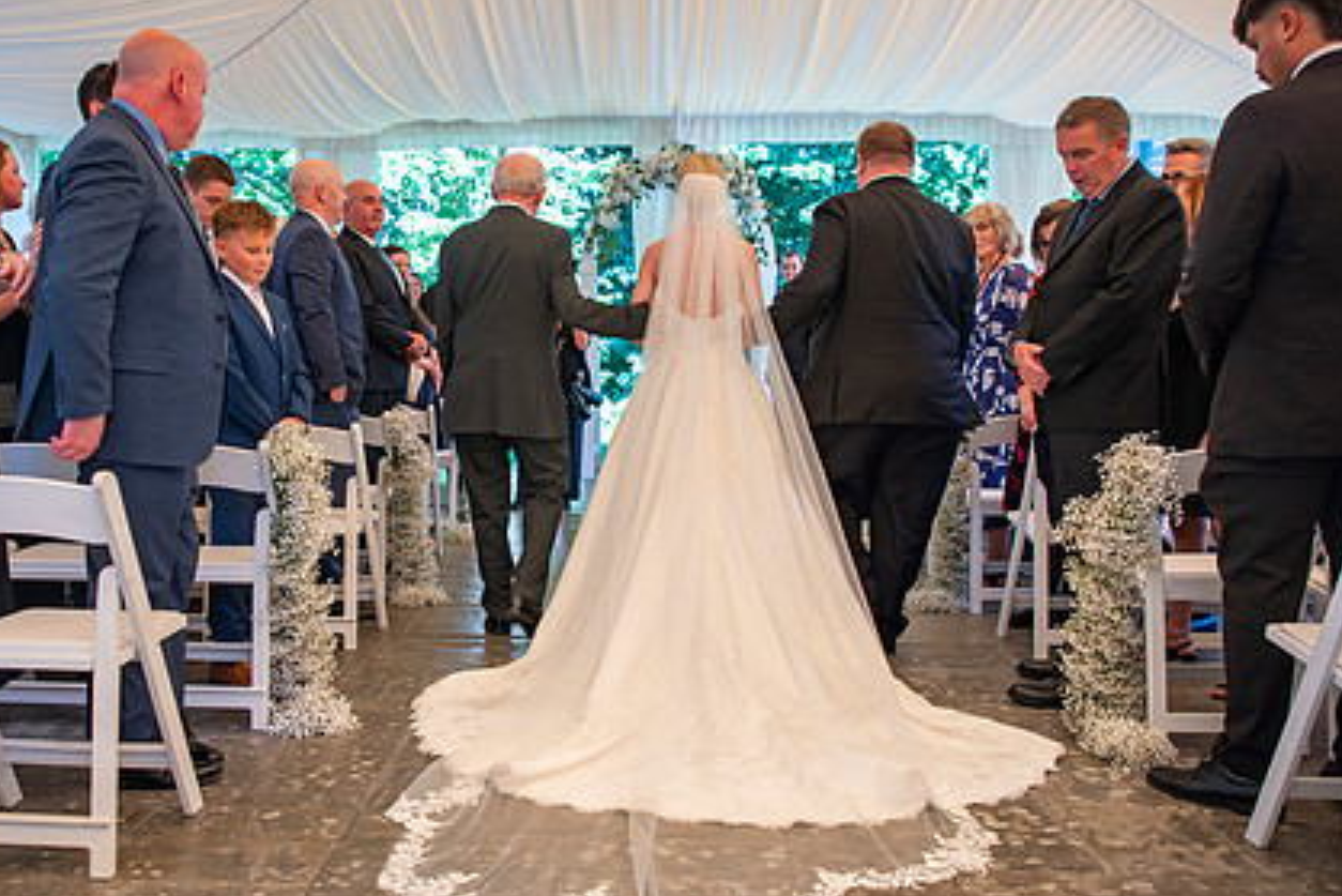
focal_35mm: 34
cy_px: 482
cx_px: 543
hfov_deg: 55.4
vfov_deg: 38.9
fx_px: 1268
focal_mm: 24
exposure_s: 1/100
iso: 200
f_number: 4
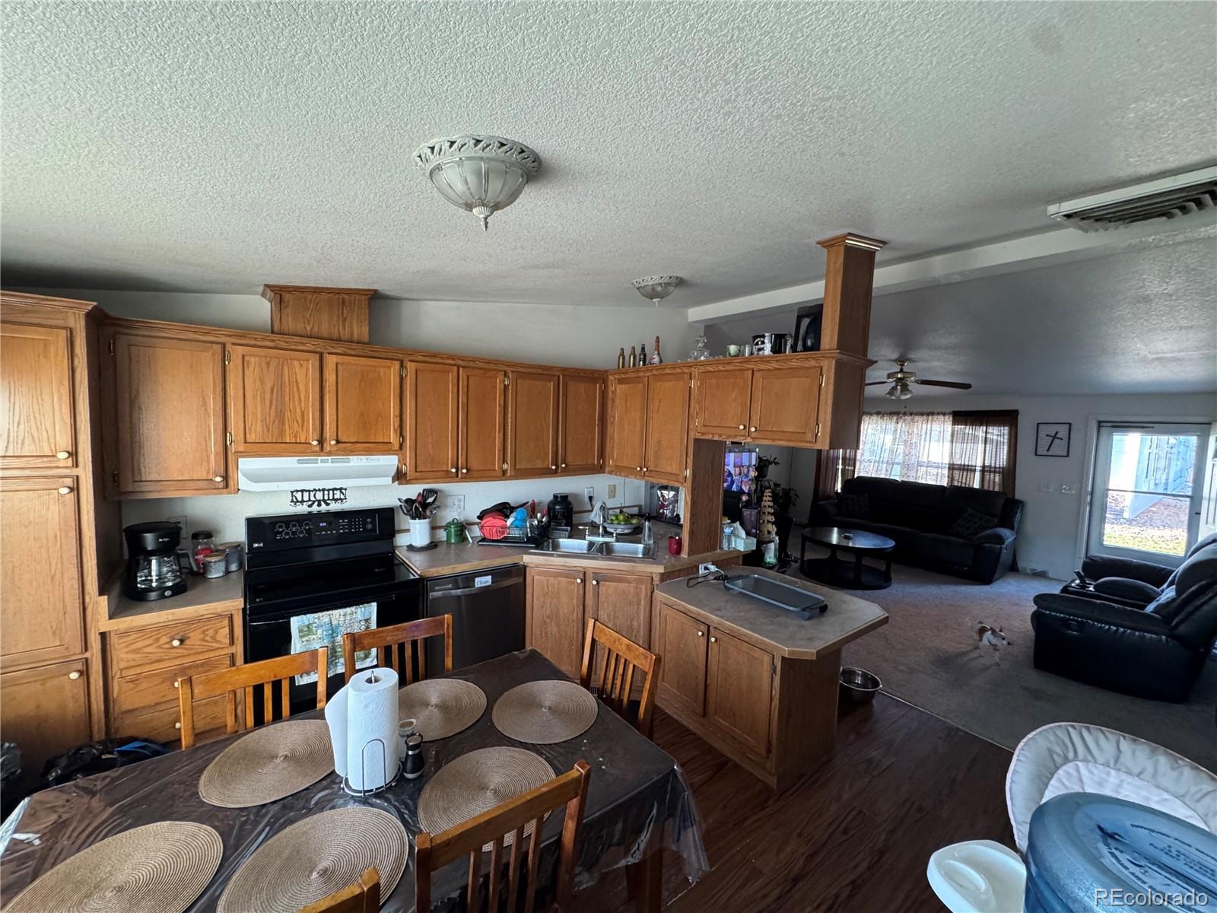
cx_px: 608
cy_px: 456
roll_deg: -1.7
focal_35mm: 14
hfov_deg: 102.1
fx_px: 492
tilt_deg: -4.8
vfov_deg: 85.7
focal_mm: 2.22
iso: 400
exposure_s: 1/60
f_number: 2.2
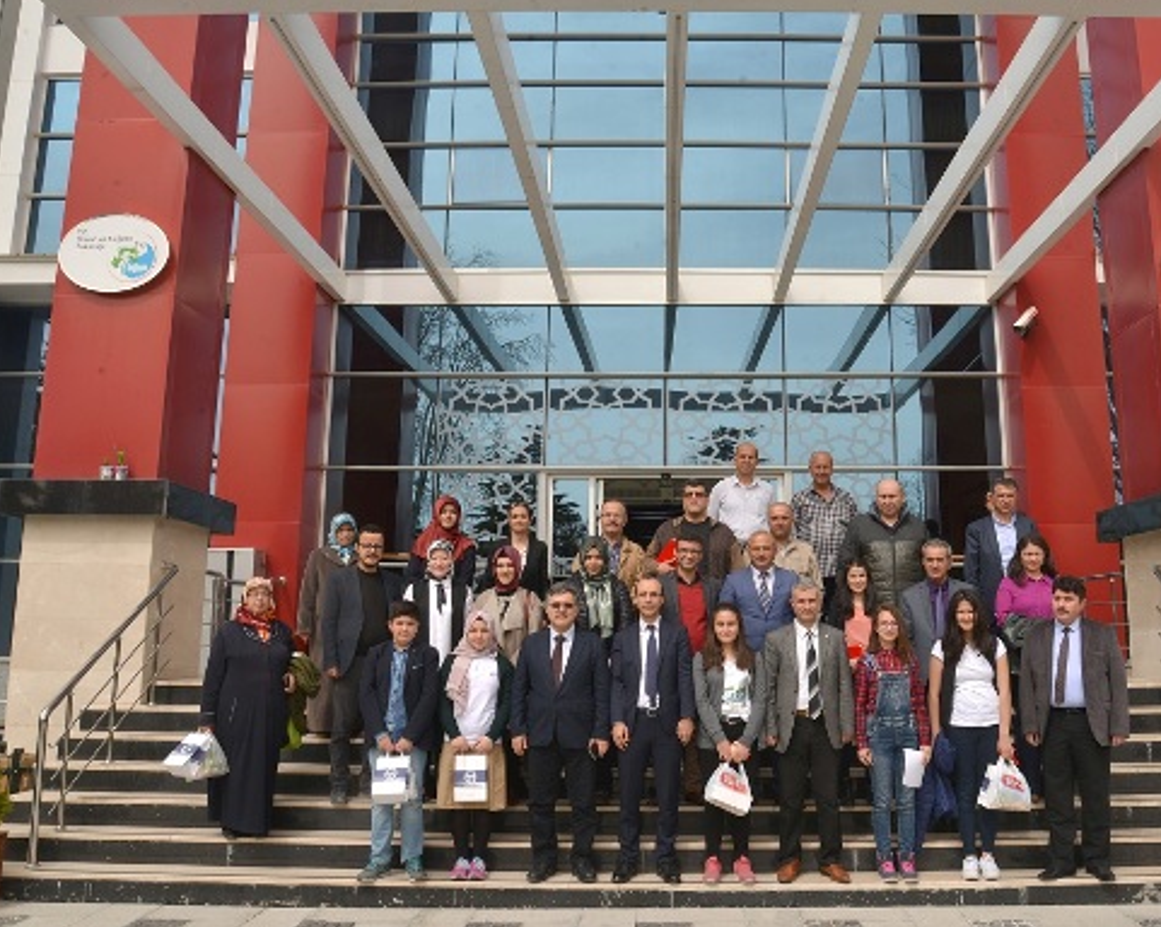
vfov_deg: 48.4
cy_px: 421
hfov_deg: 58.5
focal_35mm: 30
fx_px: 1030
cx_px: 678
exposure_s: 1/100
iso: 160
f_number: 16
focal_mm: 24
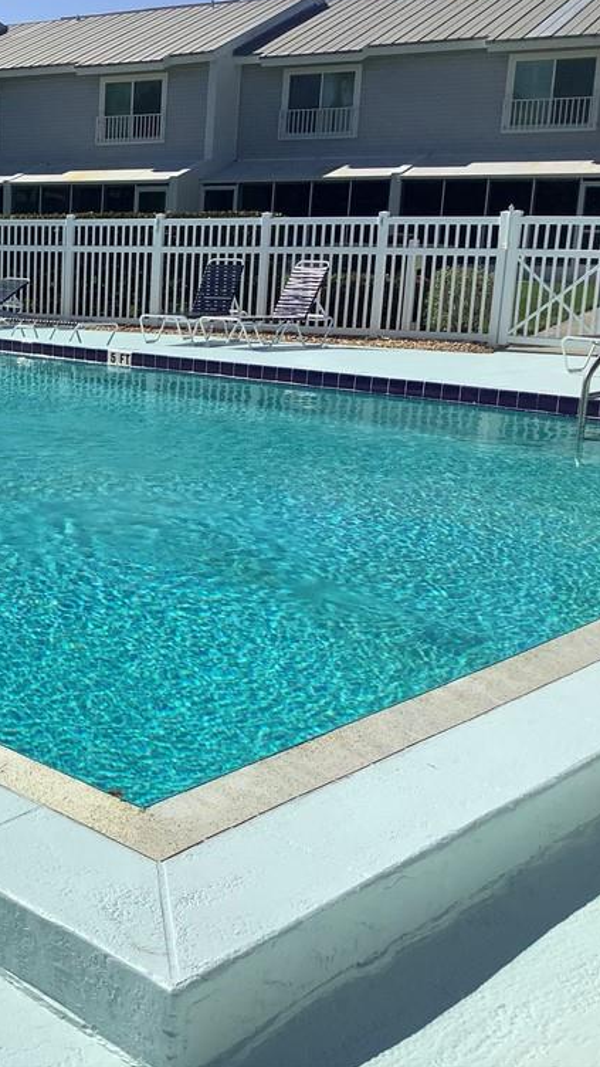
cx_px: -74
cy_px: 525
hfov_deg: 24.1
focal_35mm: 46
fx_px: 1301
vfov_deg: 44.6
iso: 25
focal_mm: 3.3
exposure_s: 1/3891
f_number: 2.4
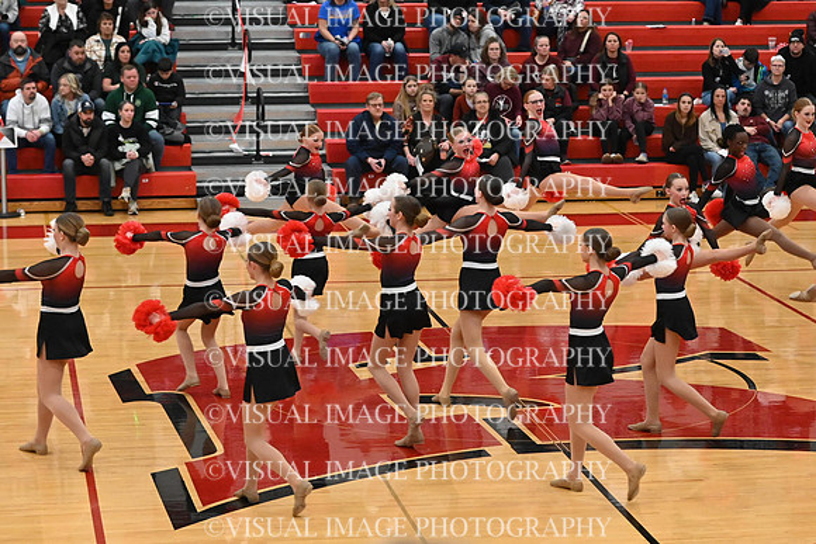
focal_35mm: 105
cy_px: 272
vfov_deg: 13.0
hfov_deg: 19.5
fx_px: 2380
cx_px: 408
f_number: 4
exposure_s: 1/400
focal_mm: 70
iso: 8000
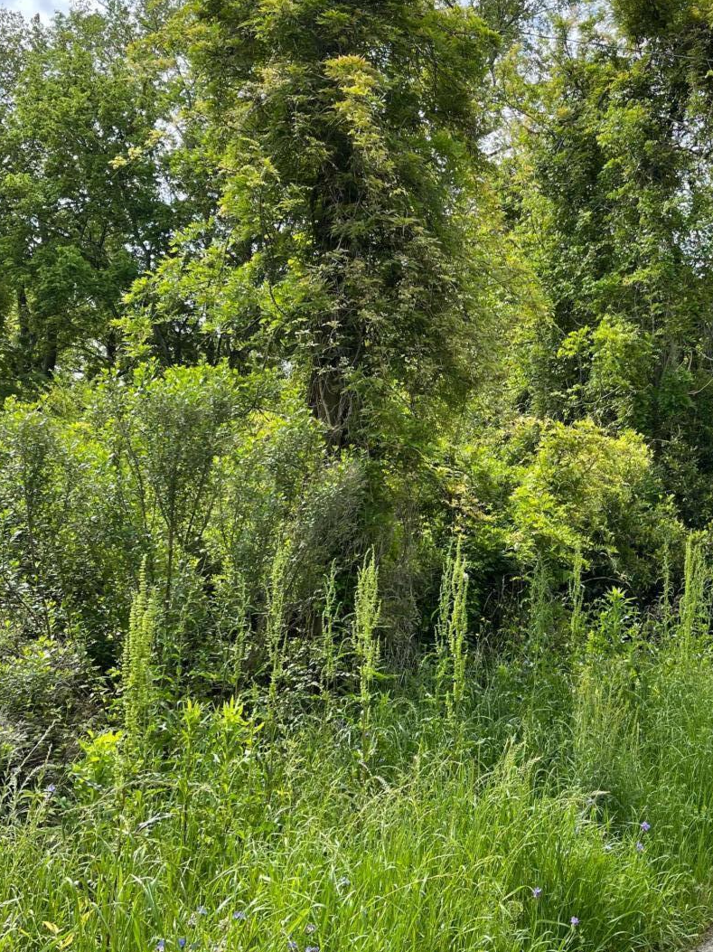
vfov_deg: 49.0
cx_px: 531
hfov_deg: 36.8
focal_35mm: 38
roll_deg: -1.3
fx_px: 1044
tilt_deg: +9.6
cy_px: 473
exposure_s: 1/1152
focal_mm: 5.1
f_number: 1.6
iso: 32
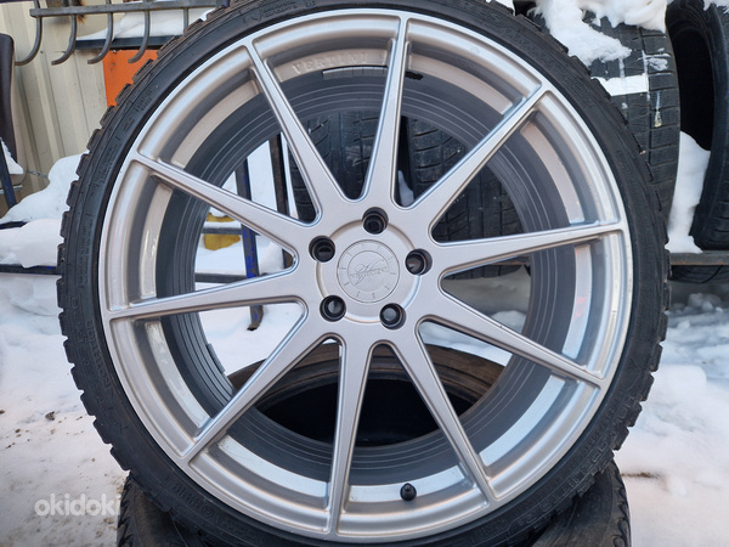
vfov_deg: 58.9
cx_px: 364
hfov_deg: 73.9
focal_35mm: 23
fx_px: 484
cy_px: 274
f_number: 1.8
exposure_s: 1/390
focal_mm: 5.4
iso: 50
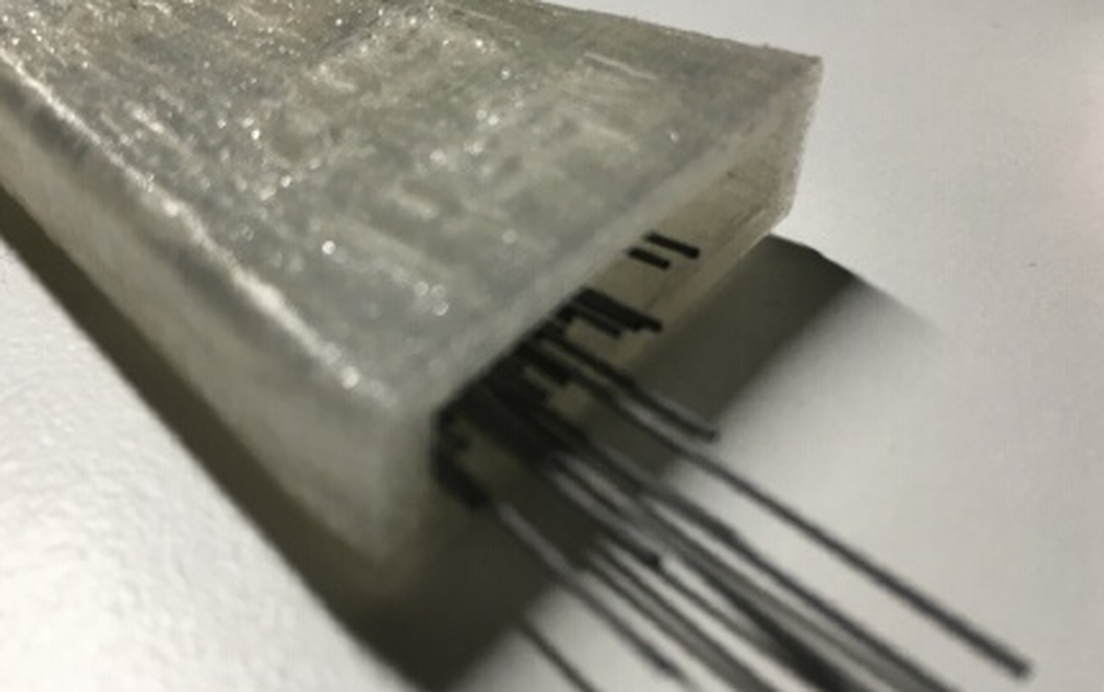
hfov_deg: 51.3
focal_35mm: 38
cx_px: 470
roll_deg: +0.2
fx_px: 1144
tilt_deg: -38.8
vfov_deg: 33.6
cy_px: 336
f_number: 2.2
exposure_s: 1/30
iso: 32
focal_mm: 4.15
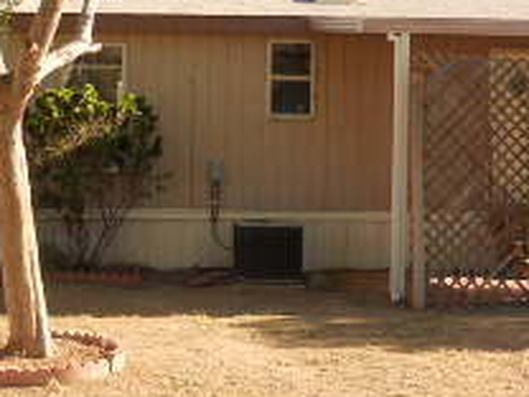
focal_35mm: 83
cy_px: 186
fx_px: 1268
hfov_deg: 23.4
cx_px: 142
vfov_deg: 17.8
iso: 80
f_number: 3.2
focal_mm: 4.9
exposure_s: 1/400
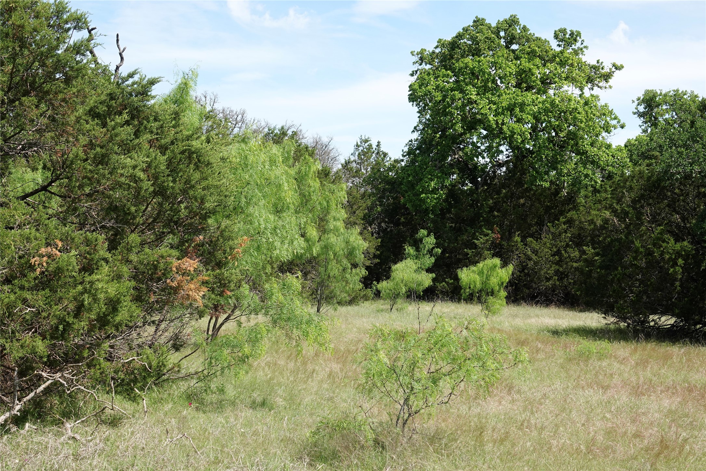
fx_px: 1196
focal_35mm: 61
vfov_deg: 22.3
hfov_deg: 32.9
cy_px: 236
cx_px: 353
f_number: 4
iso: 100
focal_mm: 22.19
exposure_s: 1/400
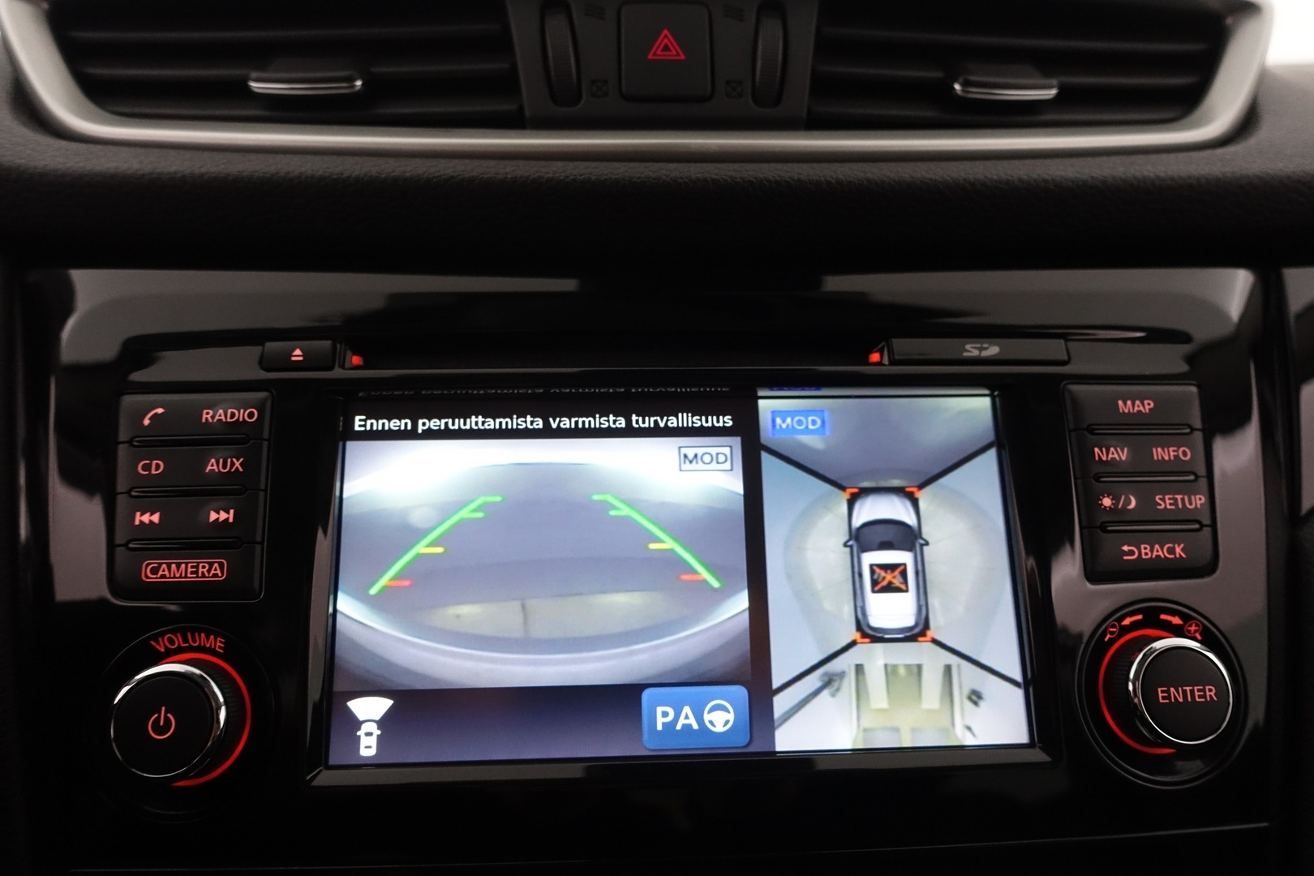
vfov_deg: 53.1
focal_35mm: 24
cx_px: 657
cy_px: 438
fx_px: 876
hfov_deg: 73.7
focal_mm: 8.8
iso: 1000
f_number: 2.5
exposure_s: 1/60
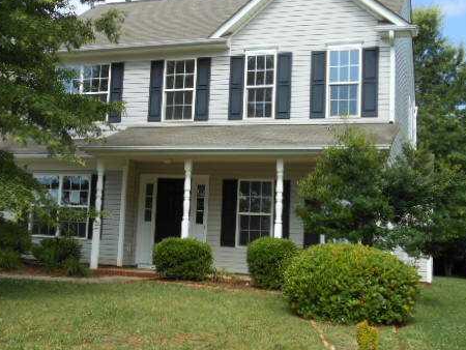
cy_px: 135
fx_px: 727
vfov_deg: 27.0
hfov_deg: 35.3
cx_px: 167
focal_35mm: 54
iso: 80
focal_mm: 6.8
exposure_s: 1/500
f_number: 3.6
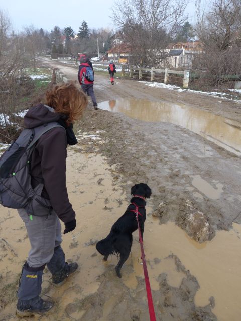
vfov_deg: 65.3
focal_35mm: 27
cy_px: 160
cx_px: 120
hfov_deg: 51.4
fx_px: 251
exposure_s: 1/500
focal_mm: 4.8
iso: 100
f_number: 3.6
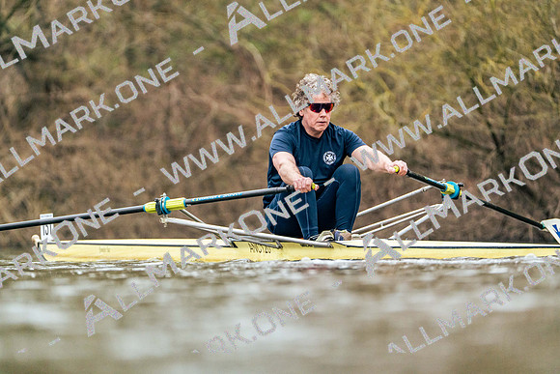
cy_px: 187
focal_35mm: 576
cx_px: 280
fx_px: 8962
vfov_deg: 2.4
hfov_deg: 3.6
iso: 5000
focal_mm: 576
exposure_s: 1/1600
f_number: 6.3
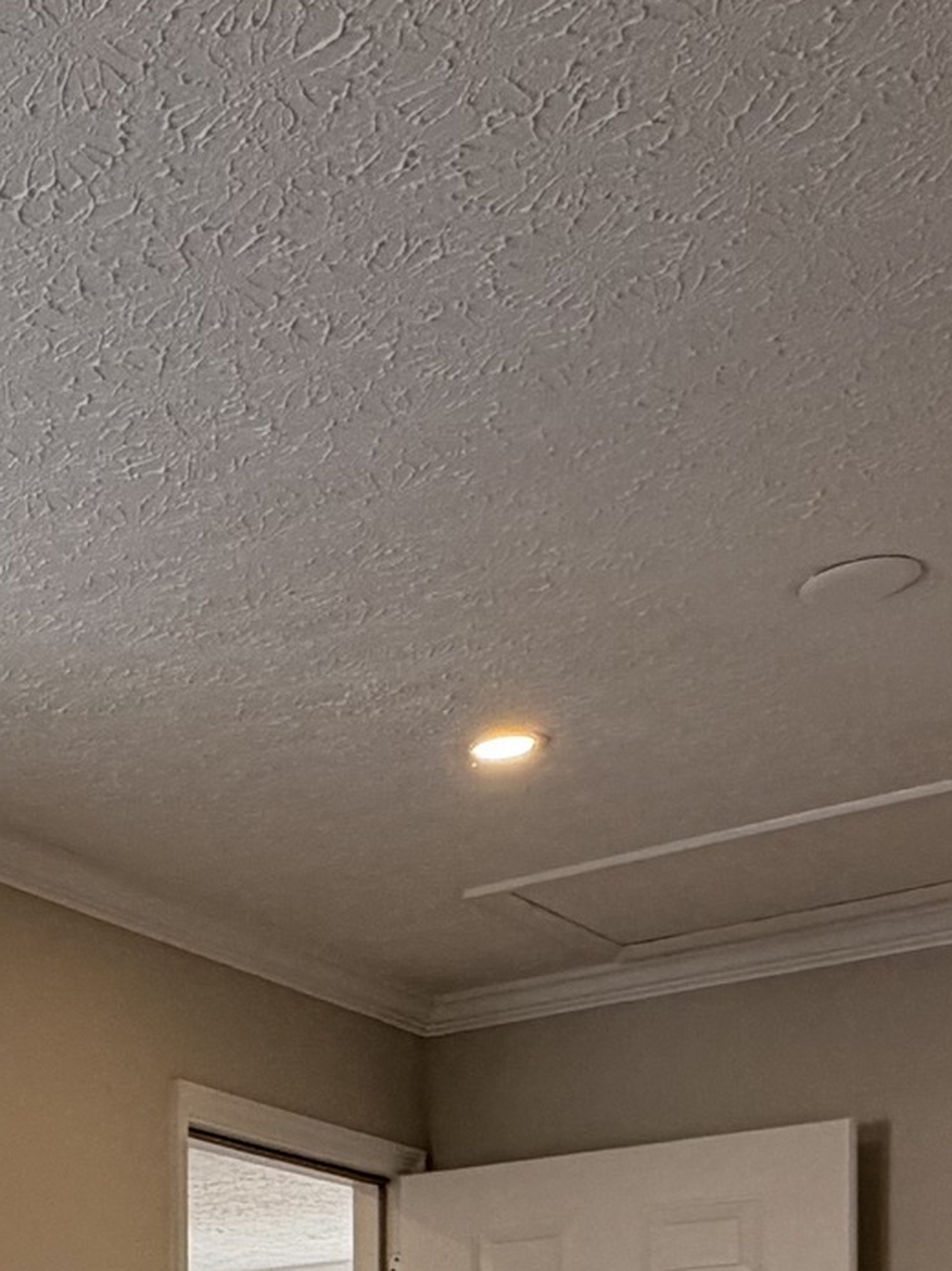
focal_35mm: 62
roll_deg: +0.6
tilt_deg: -0.6
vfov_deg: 27.0
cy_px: 1588
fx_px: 2275
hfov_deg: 21.0
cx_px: -353
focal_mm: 2.22
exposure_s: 1/120
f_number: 2.2
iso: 80
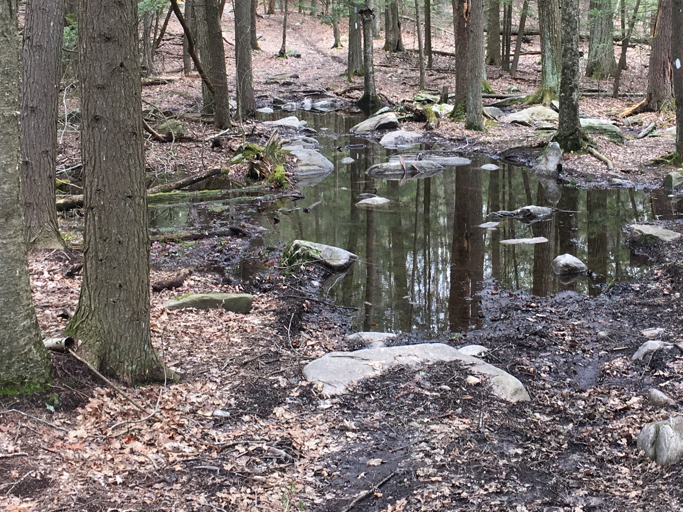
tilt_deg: -7.2
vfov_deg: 25.1
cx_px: 436
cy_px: 156
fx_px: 1144
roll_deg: -0.1
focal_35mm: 58
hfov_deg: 33.0
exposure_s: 1/60
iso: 25
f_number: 2.2
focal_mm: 4.15
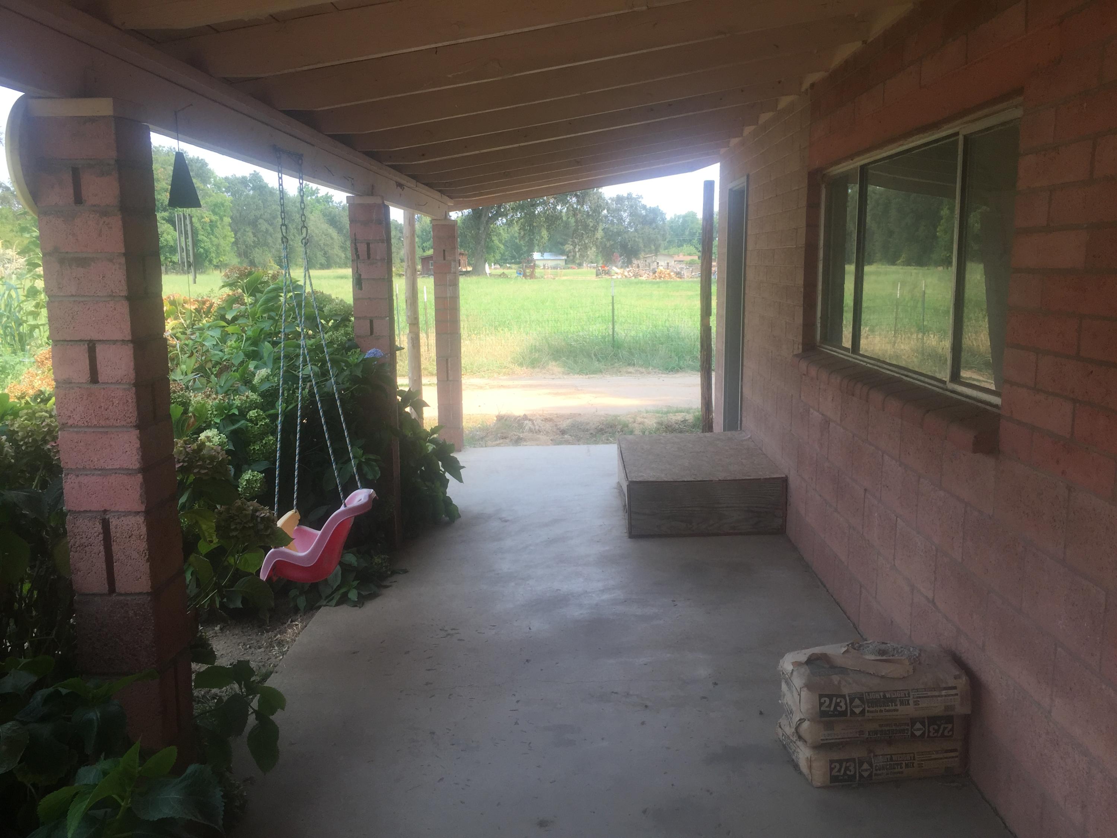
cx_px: 558
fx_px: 936
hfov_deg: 61.7
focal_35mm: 29
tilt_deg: -9.6
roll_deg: -0.4
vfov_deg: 48.2
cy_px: 419
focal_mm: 4.15
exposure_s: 1/338
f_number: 2.2
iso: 32
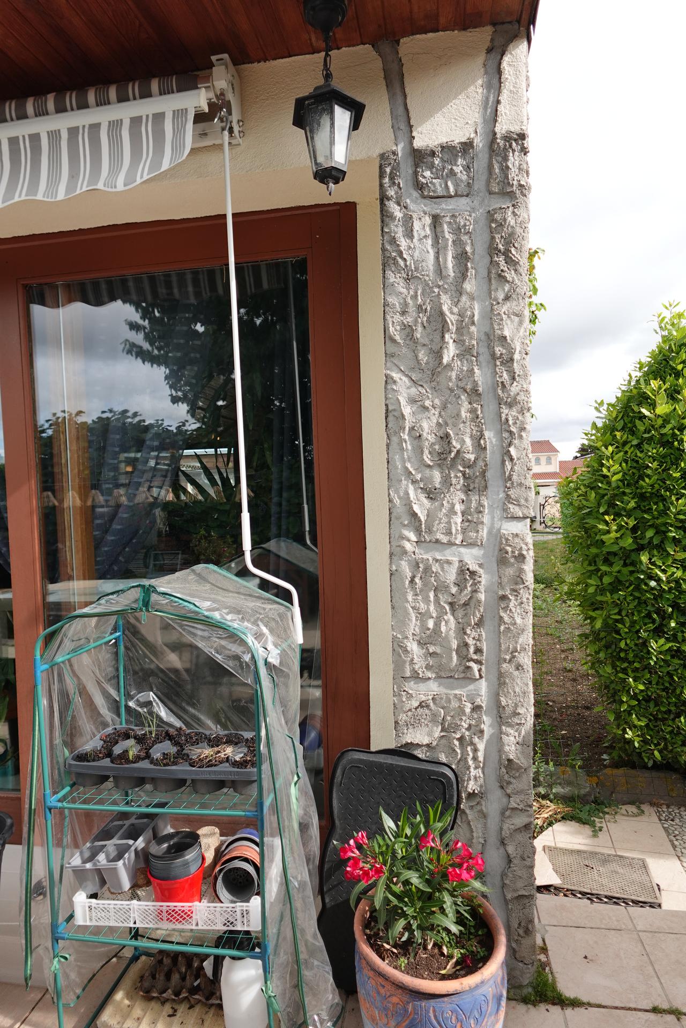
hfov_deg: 61.9
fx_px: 572
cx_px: 343
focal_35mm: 20
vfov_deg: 84.0
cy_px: 514
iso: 125
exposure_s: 1/800
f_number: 2
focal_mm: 7.6
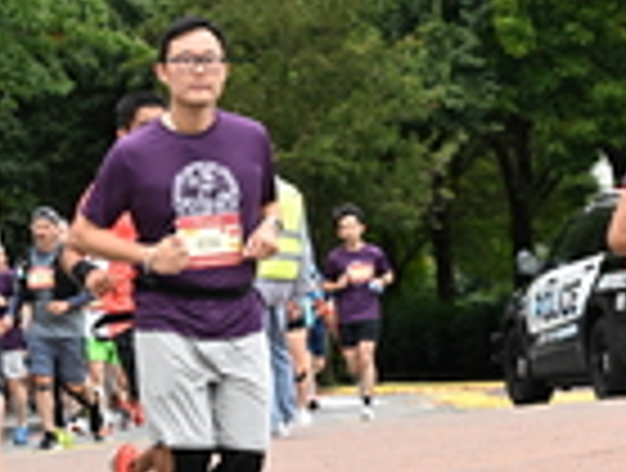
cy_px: 216
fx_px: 3644
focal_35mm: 201
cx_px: 250
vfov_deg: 7.4
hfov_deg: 9.8
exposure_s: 1/800
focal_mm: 53
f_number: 4
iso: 1600
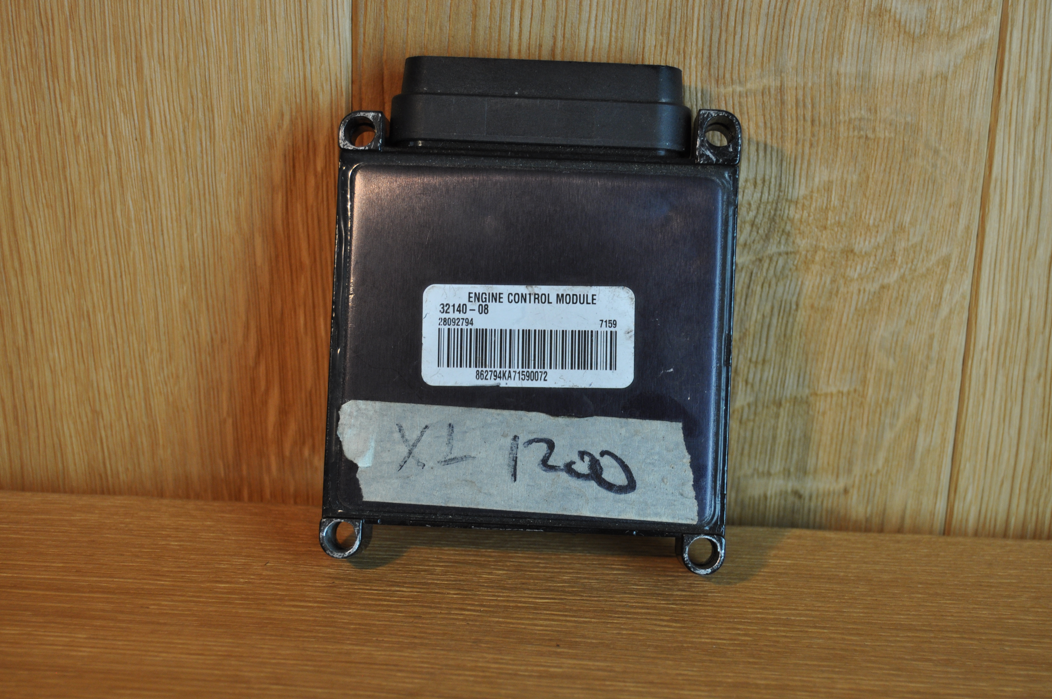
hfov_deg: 31.9
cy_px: 350
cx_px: 526
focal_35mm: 63
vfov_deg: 21.5
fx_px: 1839
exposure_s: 1/60
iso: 500
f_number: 5
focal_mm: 42
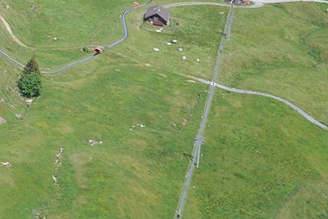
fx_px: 1057
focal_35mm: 116
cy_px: -248
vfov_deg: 10.6
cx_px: -245
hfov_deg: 15.4
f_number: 8
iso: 100
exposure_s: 1/100
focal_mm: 24
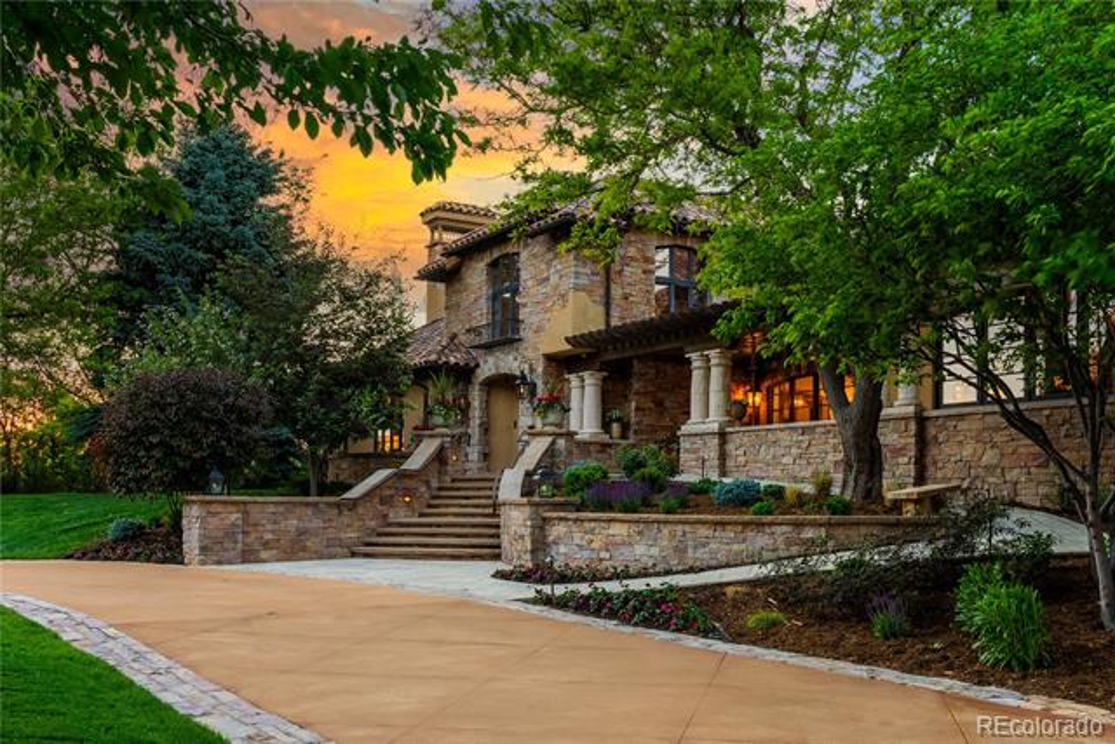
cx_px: 558
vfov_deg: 37.5
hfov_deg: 53.9
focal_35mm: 35
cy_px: 372
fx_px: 1097
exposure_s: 1/5
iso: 100
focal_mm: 35.4
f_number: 9
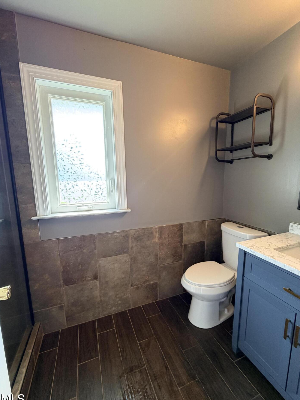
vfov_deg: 98.2
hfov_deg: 81.7
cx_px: 152
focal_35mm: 15
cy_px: 204
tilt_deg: -8.4
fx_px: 173
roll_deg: +0.6
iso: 160
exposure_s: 1/60
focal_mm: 2.22
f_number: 2.2
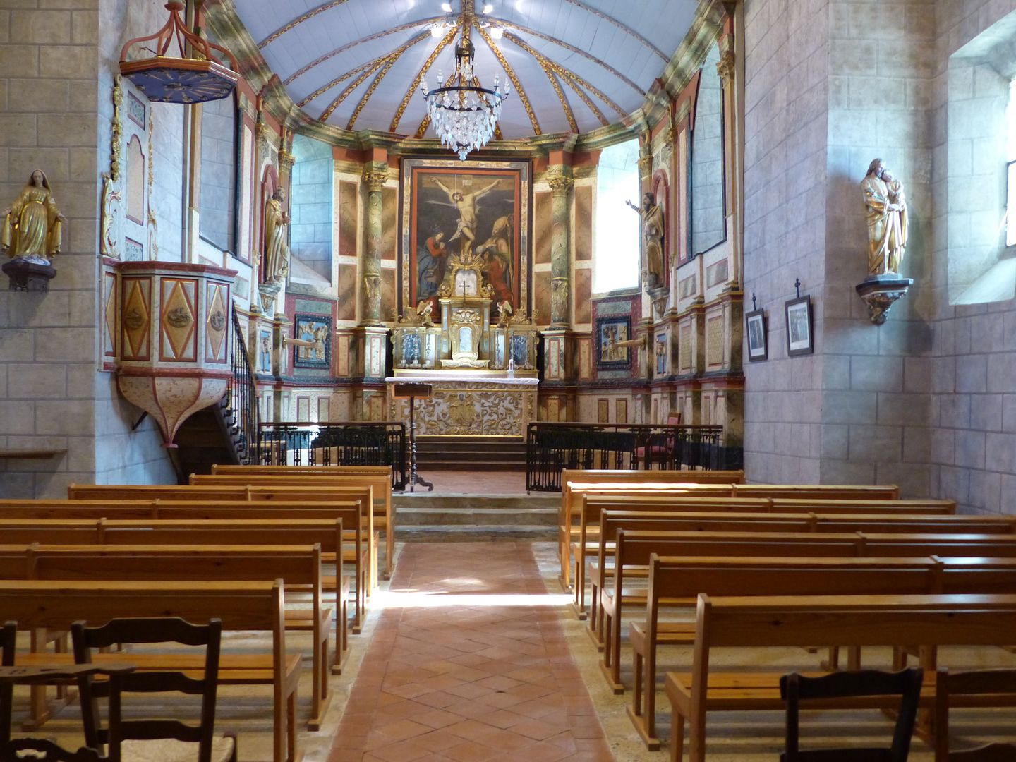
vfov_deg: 41.8
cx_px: 508
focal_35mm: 34
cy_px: 381
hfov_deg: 54.0
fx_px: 998
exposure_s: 1/40
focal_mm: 6.2
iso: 400
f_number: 2.8
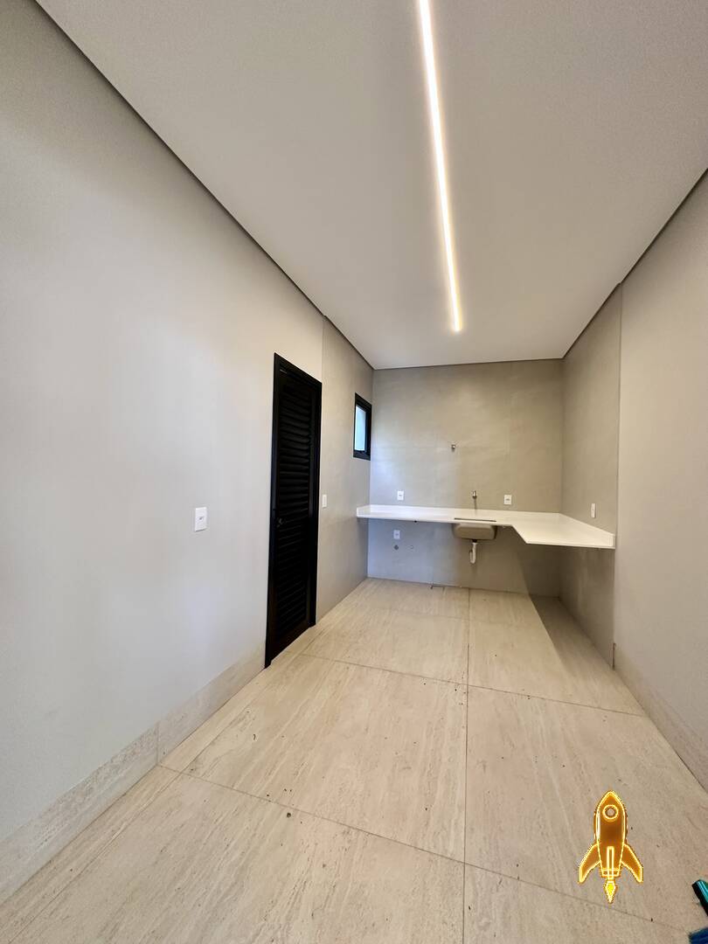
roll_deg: -2.6
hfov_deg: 85.7
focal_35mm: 14
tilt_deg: +2.0
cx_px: 354
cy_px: 472
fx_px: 382
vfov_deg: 102.1
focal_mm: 2.22
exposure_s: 1/60
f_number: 2.2
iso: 250
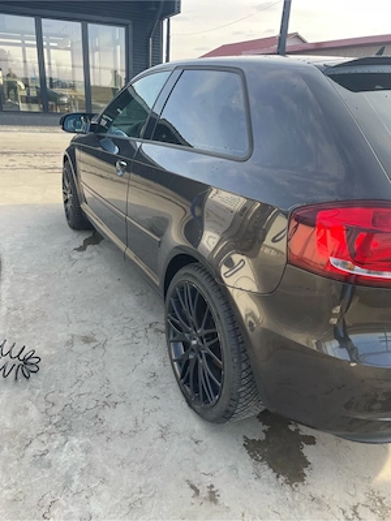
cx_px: 196
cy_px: 260
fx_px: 392
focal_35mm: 26
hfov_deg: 53.1
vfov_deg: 67.3
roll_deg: -2.8
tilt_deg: -23.5
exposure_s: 1/280
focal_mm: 4.2
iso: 32
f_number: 1.6
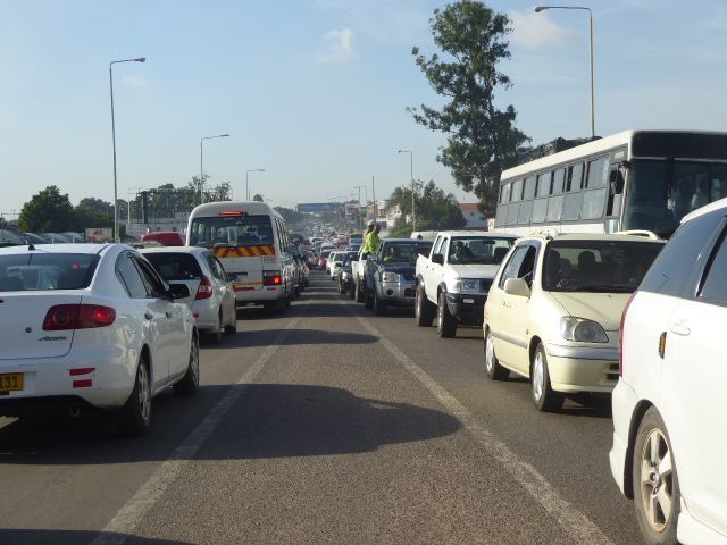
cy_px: 272
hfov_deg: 32.2
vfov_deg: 24.4
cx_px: 364
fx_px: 1260
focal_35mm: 60
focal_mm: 10.3
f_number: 4.2
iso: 80
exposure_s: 1/500
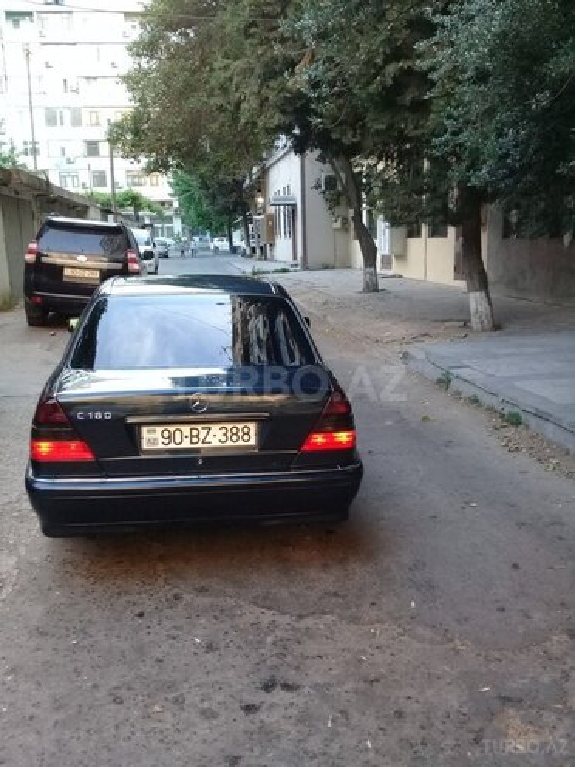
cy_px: 384
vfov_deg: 58.4
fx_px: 687
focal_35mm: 31
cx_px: 288
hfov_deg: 45.4
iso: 125
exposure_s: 1/33
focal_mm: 3.3
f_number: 2.2
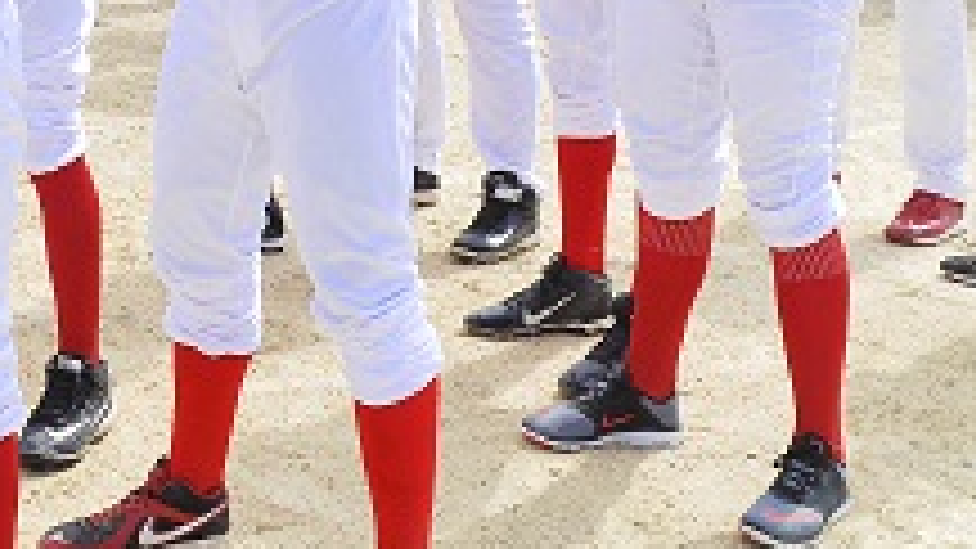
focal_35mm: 74
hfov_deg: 27.8
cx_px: 139
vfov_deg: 15.8
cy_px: -61
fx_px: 1915
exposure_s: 1/160
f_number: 8
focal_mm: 18
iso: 100
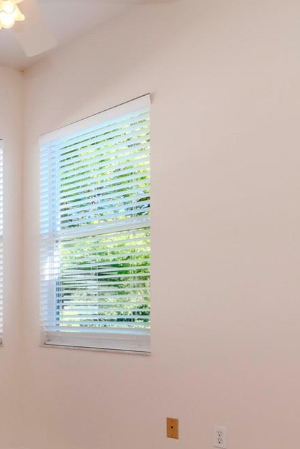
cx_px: -111
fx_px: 502
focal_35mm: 40
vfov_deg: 47.2
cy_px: 311
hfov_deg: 26.8
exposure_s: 1/80
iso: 640
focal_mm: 11
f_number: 10
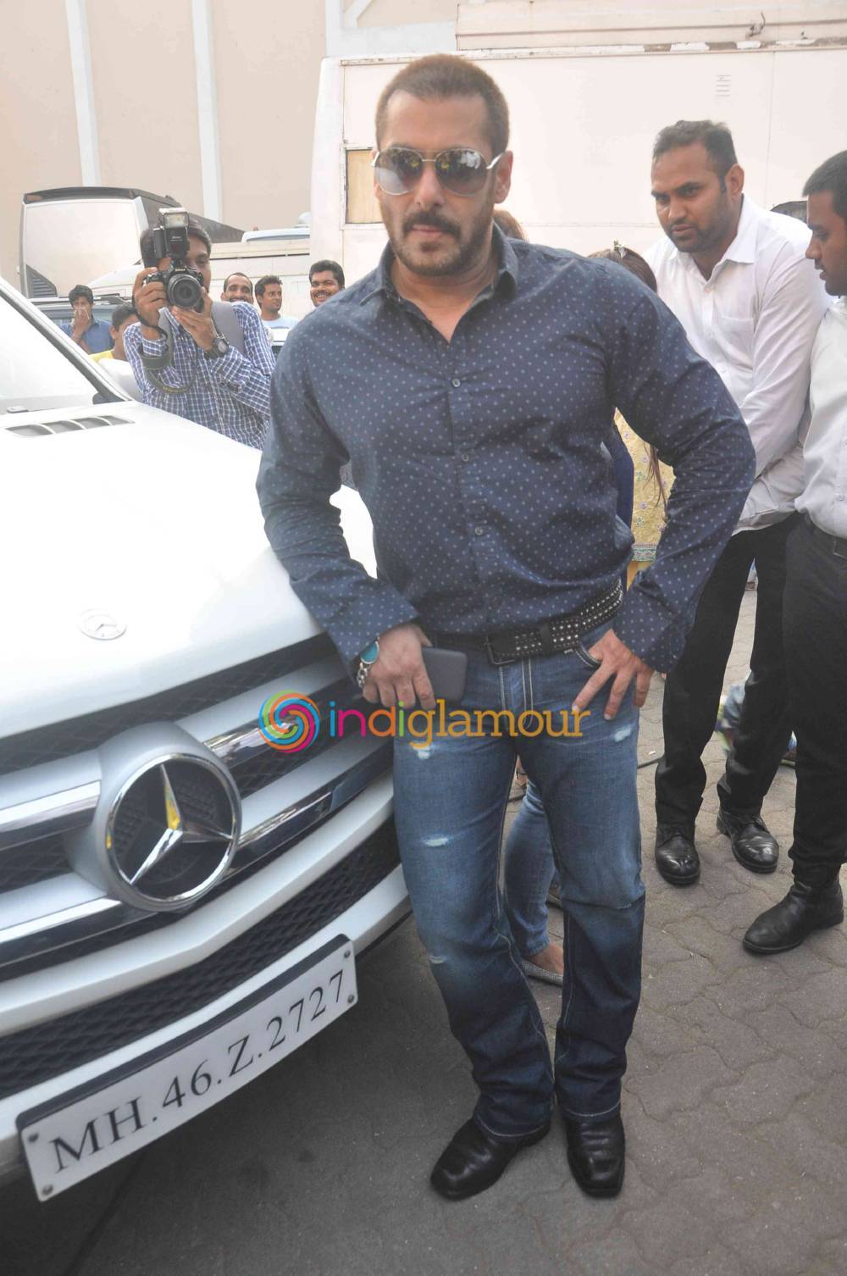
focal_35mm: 27
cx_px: 424
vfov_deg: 67.4
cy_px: 638
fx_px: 955
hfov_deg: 47.8
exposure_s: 1/160
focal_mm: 18
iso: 500
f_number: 6.3
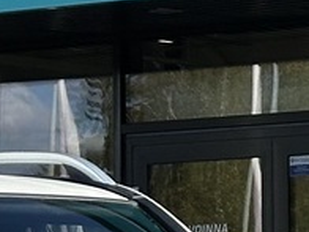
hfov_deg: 5.6
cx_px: 25
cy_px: 421
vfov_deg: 4.2
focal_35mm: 353
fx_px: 3151
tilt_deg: -0.8
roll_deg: +0.8
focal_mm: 6.86
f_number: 1.78
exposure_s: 1/5263
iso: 64
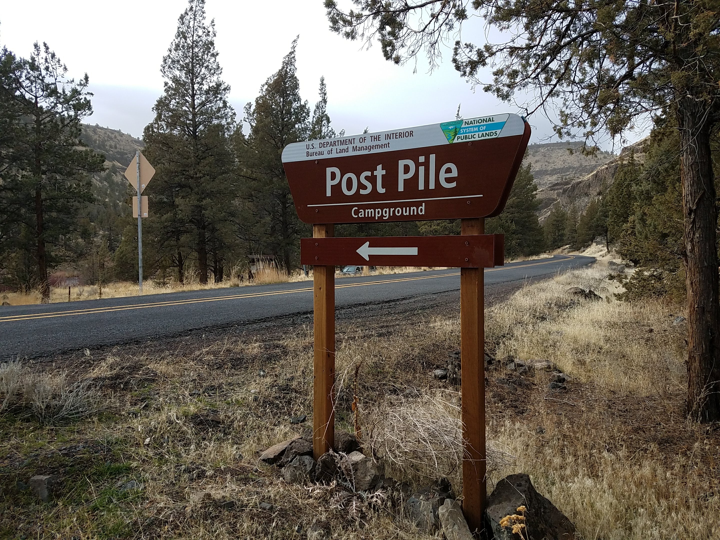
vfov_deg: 53.1
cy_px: 270
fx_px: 541
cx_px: 360
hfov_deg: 67.3
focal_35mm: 26
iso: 40
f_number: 1.7
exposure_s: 1/872
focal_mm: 4.2
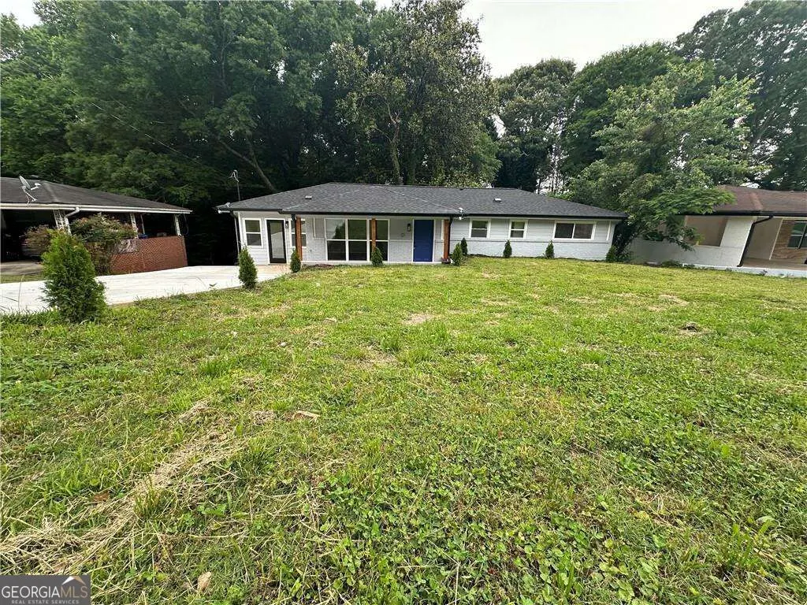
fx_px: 326
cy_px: 302
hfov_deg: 102.1
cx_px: 404
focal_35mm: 14
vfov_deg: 85.7
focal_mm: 2.22
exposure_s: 1/346
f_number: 2.2
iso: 40
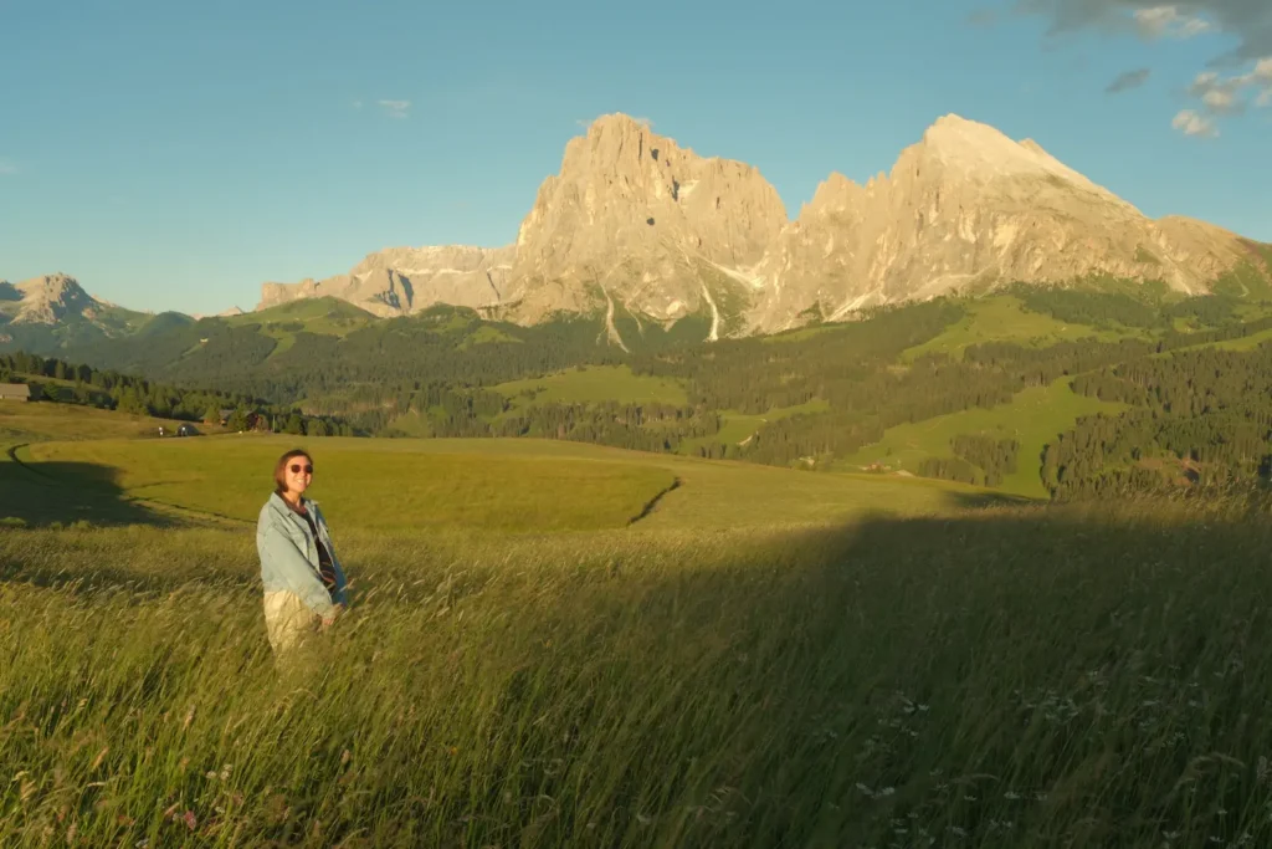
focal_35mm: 35
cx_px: 636
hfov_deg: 54.4
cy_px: 424
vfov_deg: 37.9
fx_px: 1237
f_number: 16
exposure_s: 1/26
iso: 80
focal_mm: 23
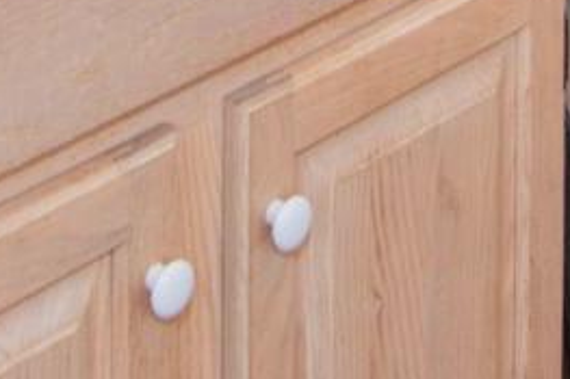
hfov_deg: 18.8
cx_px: 319
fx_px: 1725
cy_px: -494
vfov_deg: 10.9
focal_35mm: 109
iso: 500
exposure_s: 1/100
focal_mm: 14
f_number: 7.1
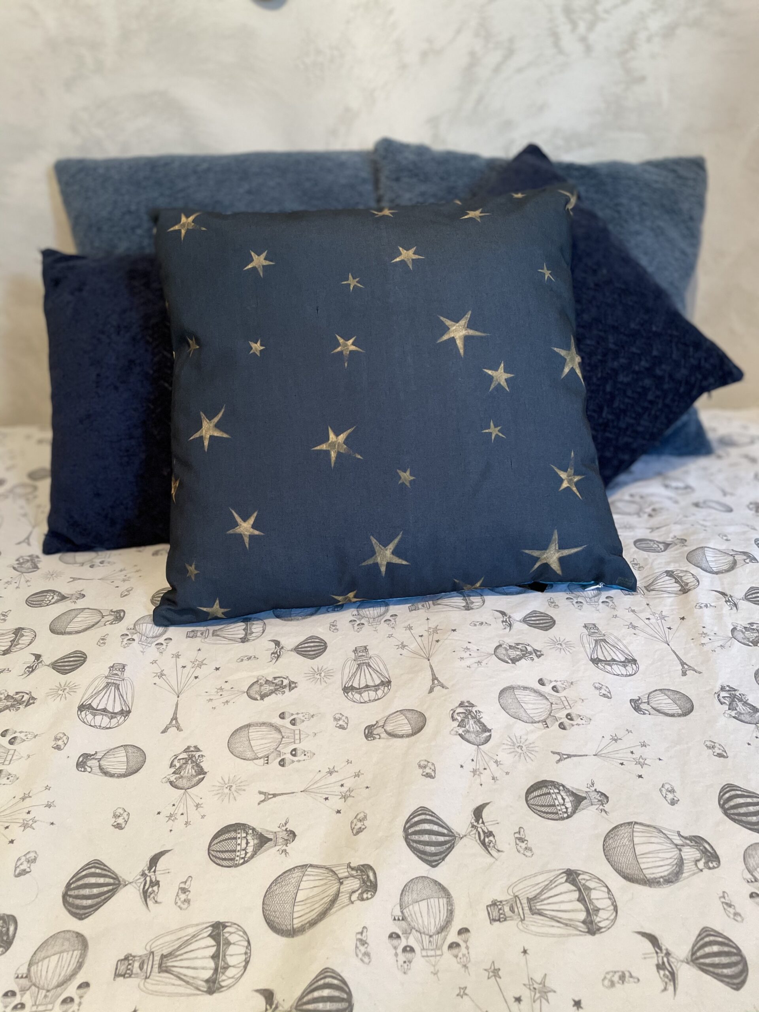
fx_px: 760
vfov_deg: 67.3
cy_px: 506
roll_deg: +1.9
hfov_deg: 53.1
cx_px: 380
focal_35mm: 26
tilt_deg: -24.6
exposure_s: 1/50
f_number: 1.6
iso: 200
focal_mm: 4.2
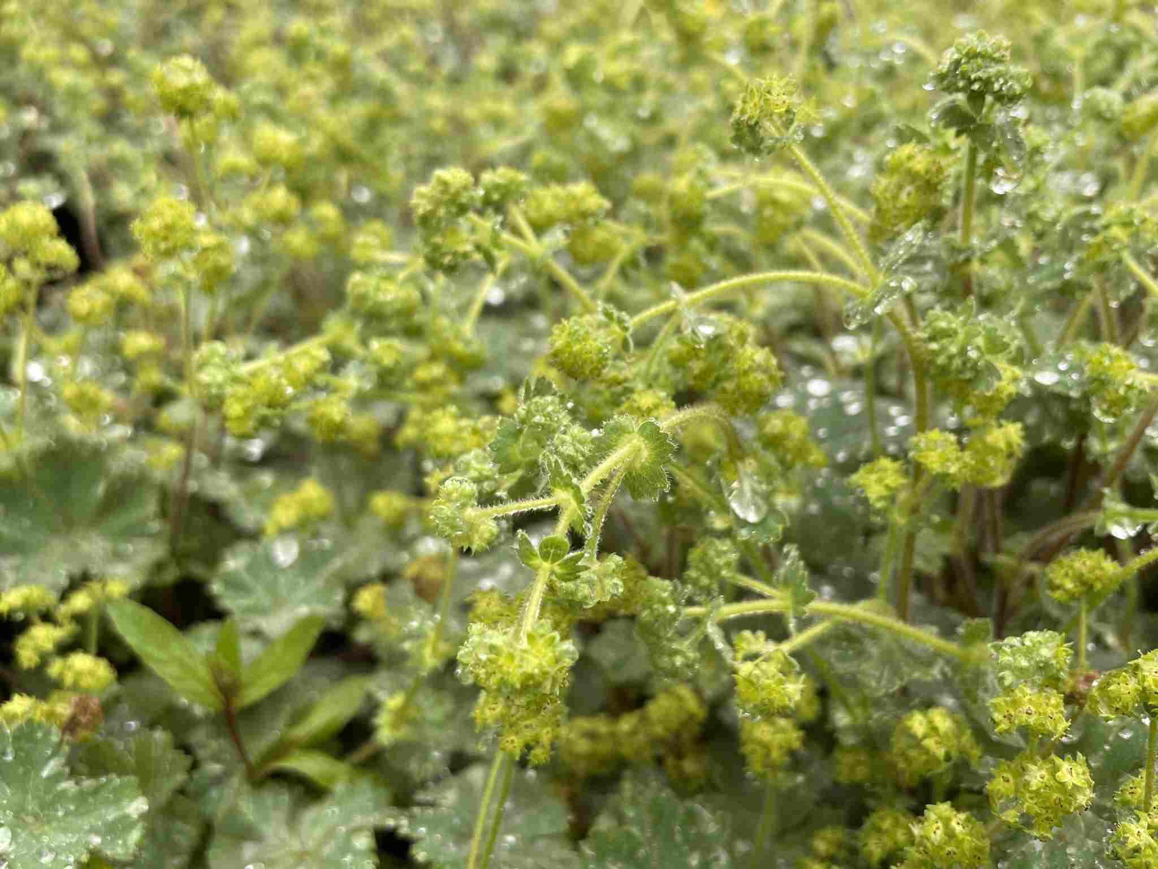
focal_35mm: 26
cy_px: 434
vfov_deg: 53.1
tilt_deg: -34.6
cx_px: 579
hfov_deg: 67.3
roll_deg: -0.4
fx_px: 870
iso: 32
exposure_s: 1/186
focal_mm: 4.2
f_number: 1.6
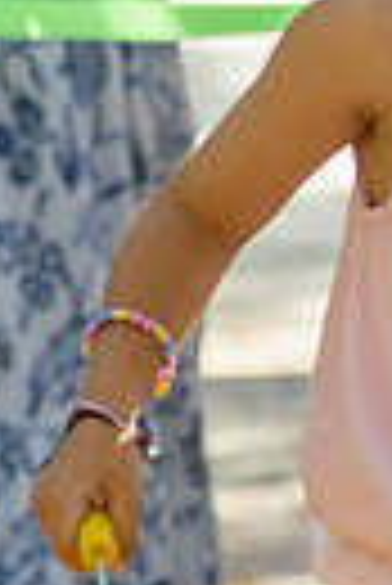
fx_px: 17706
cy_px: 216
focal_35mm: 1087
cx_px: 572
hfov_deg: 1.3
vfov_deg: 1.9
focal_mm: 210
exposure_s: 1/640
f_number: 5.6
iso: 800
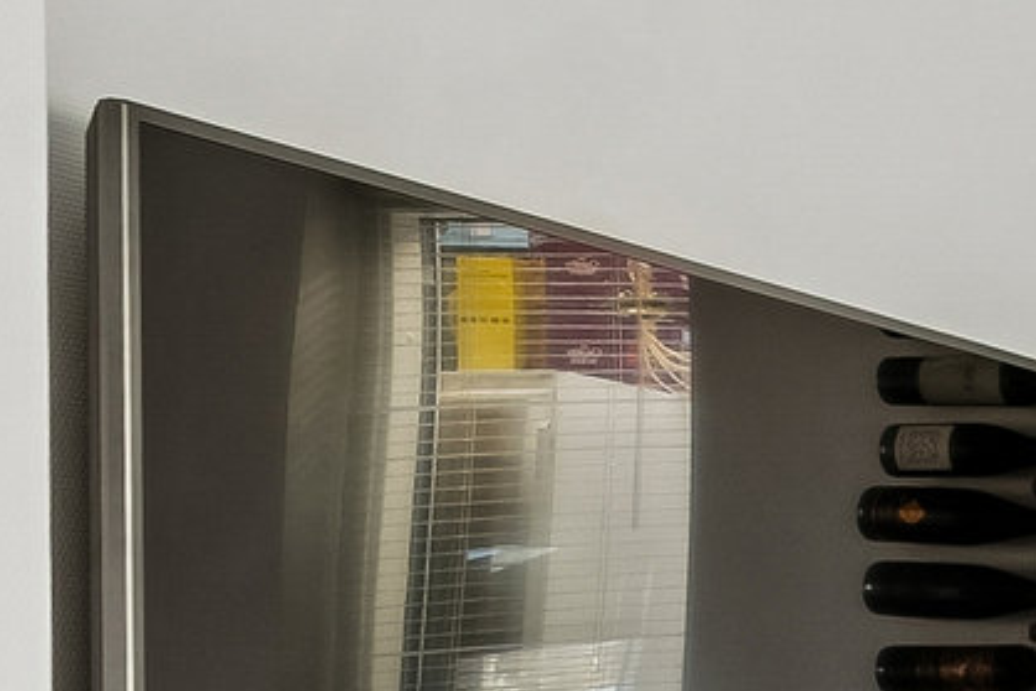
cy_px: 929
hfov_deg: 11.8
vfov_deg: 10.9
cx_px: 2833
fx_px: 3512
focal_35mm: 122
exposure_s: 1/3.33
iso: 200
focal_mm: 17
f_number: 8
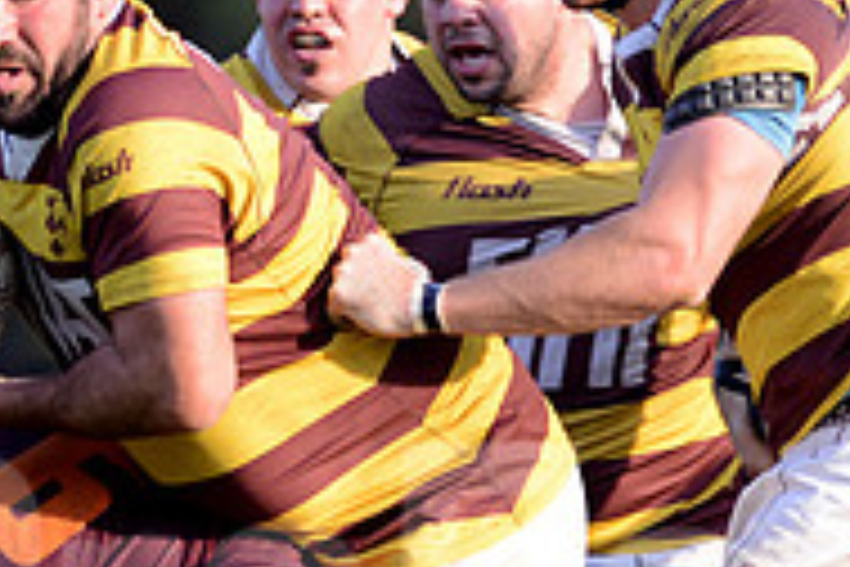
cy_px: 578
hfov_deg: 1.6
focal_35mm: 1286
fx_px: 30362
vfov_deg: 1.1
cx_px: 207
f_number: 4
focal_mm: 420
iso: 400
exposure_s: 1/800
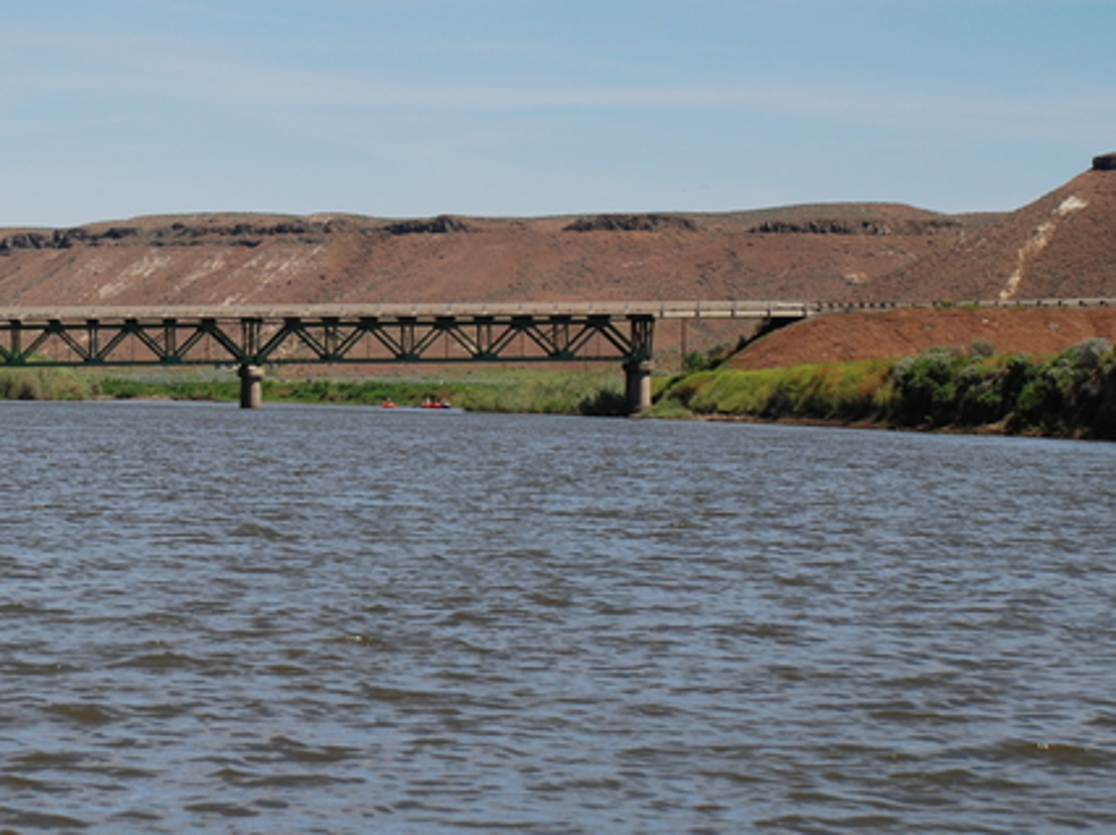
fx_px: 4543
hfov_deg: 13.9
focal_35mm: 141
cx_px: 115
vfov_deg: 10.5
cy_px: 185
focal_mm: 52
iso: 100
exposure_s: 1/320
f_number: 9
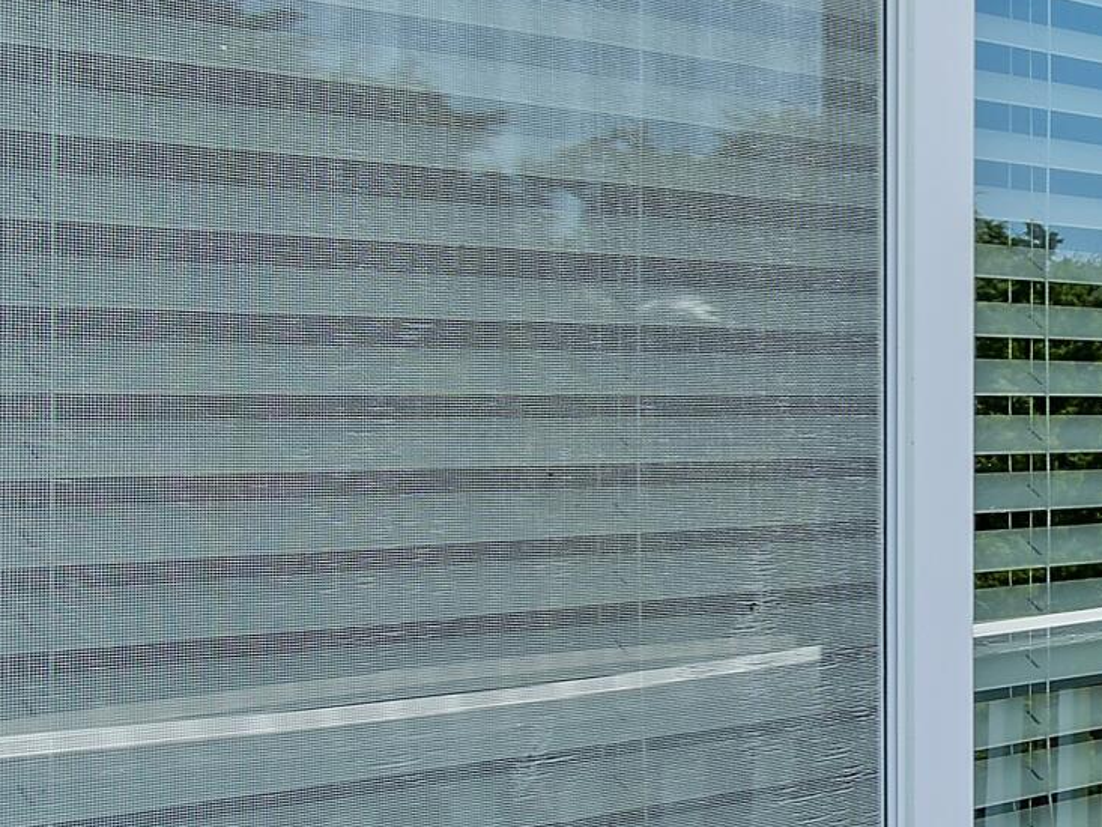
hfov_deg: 19.0
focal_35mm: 59
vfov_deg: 24.8
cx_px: 2222
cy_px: 385
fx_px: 1879
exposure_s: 1/125
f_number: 5.6
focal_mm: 10
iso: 100
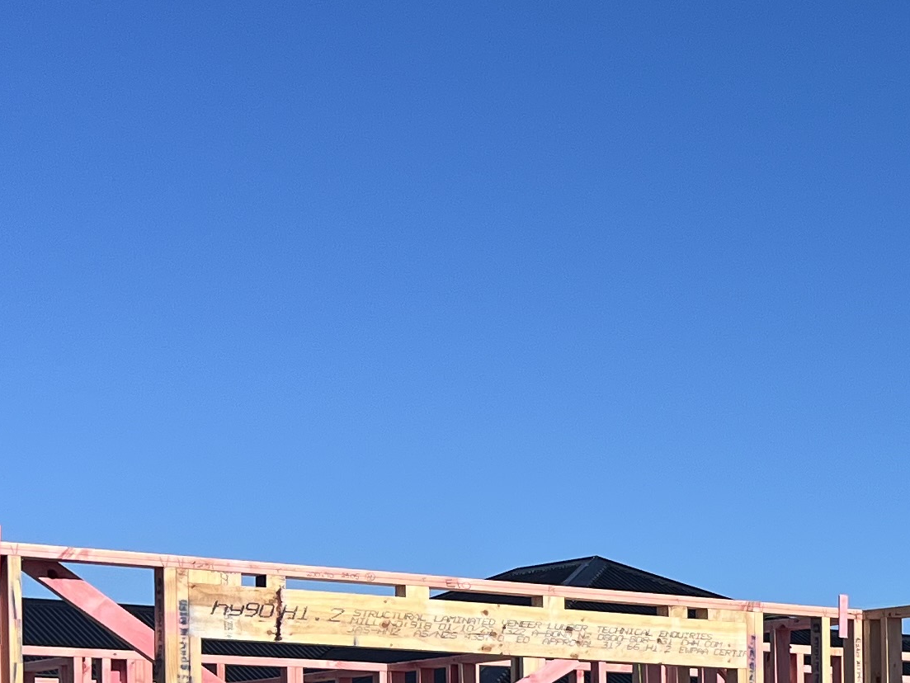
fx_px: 2498
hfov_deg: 19.4
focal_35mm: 95
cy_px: 888
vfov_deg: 14.9
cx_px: 1105
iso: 50
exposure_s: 1/5076
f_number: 1.6
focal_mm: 5.1
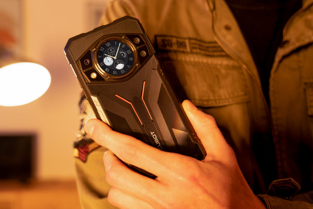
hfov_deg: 48.5
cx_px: 156
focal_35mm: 40
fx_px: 348
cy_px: 104
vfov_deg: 33.4
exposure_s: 1/125
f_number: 4
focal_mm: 40
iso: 6400
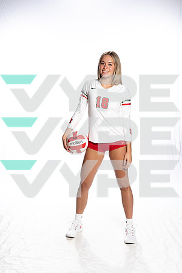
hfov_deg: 27.0
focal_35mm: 50
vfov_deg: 39.6
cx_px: 91
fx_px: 379
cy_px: 136
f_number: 8
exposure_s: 1/250
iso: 320
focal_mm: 50
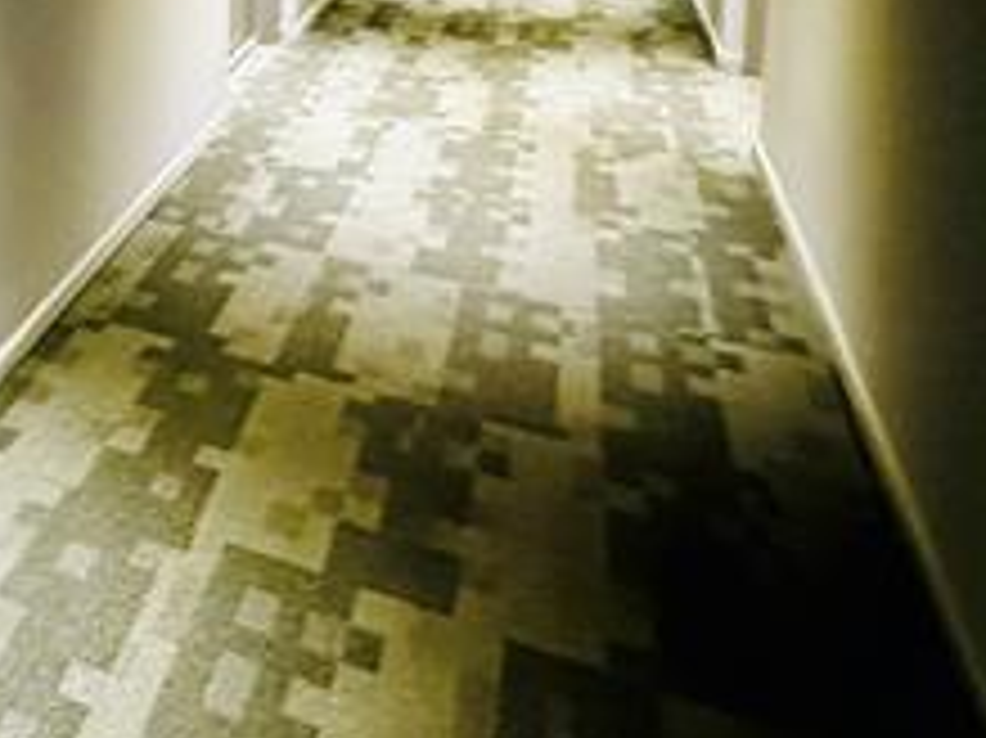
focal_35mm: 41
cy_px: -171
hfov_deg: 39.7
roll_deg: +0.2
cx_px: -23
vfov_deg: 29.6
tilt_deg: -5.4
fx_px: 1167
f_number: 2.2
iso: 1000
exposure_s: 1/40
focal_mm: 2.22
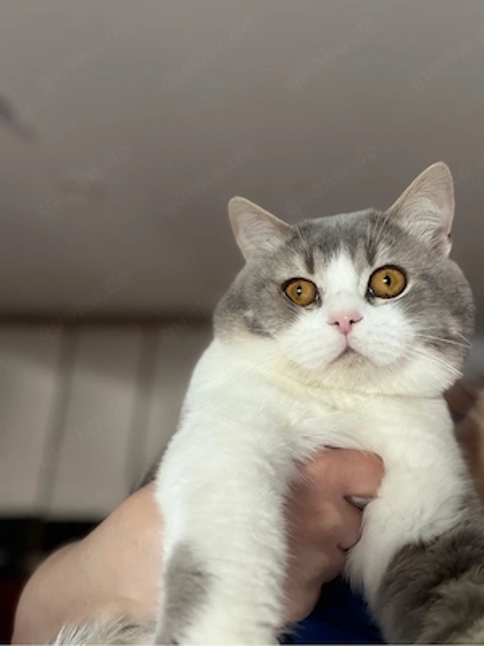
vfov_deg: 60.0
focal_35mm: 30
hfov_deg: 46.8
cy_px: 323
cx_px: 242
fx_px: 559
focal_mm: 2.71
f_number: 1.9
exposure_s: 1/60
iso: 250
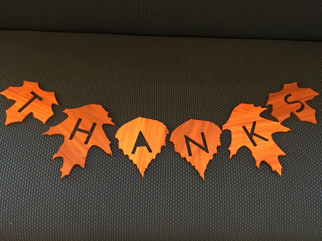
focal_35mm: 29
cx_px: 161
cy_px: 120
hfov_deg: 61.7
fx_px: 270
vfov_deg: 48.2
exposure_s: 1/20
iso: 200
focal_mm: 4.15
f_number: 2.2
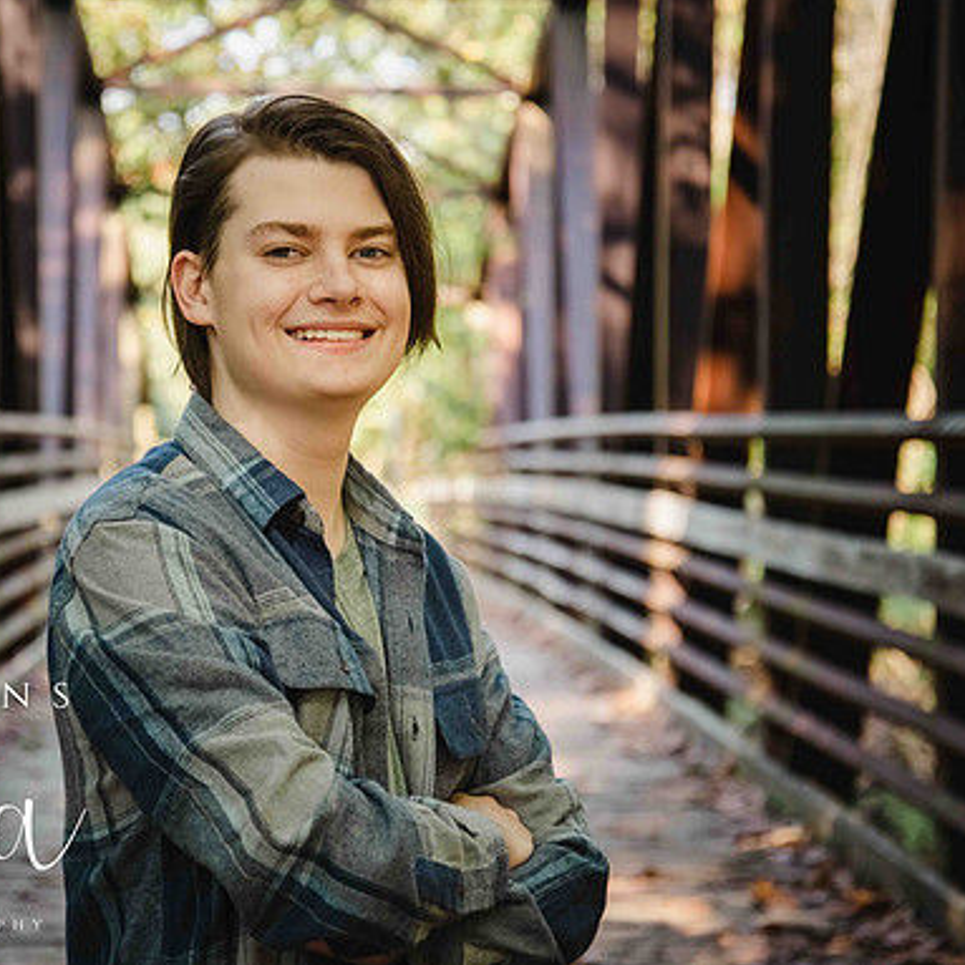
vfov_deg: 16.9
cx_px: 333
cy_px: 482
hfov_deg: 16.9
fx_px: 3249
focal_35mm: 103
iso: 1000
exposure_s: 1/320
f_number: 4.5
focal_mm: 80
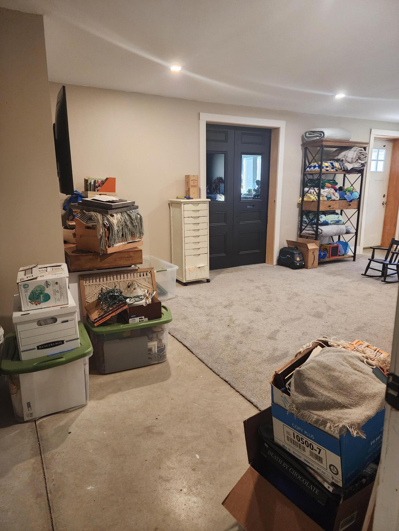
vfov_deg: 73.9
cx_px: 200
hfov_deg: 58.9
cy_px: 266
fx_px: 353
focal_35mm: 23
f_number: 1.8
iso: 800
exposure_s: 1/120
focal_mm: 6.4
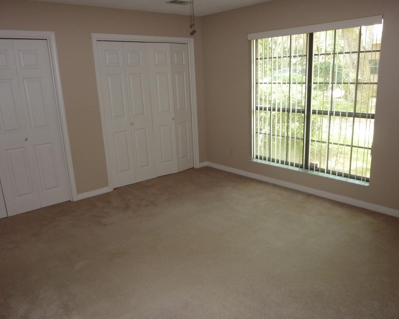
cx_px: 211
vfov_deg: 53.2
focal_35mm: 27
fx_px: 319
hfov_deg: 64.0
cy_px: 165
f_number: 3.3
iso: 200
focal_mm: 4.1
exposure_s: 1/30
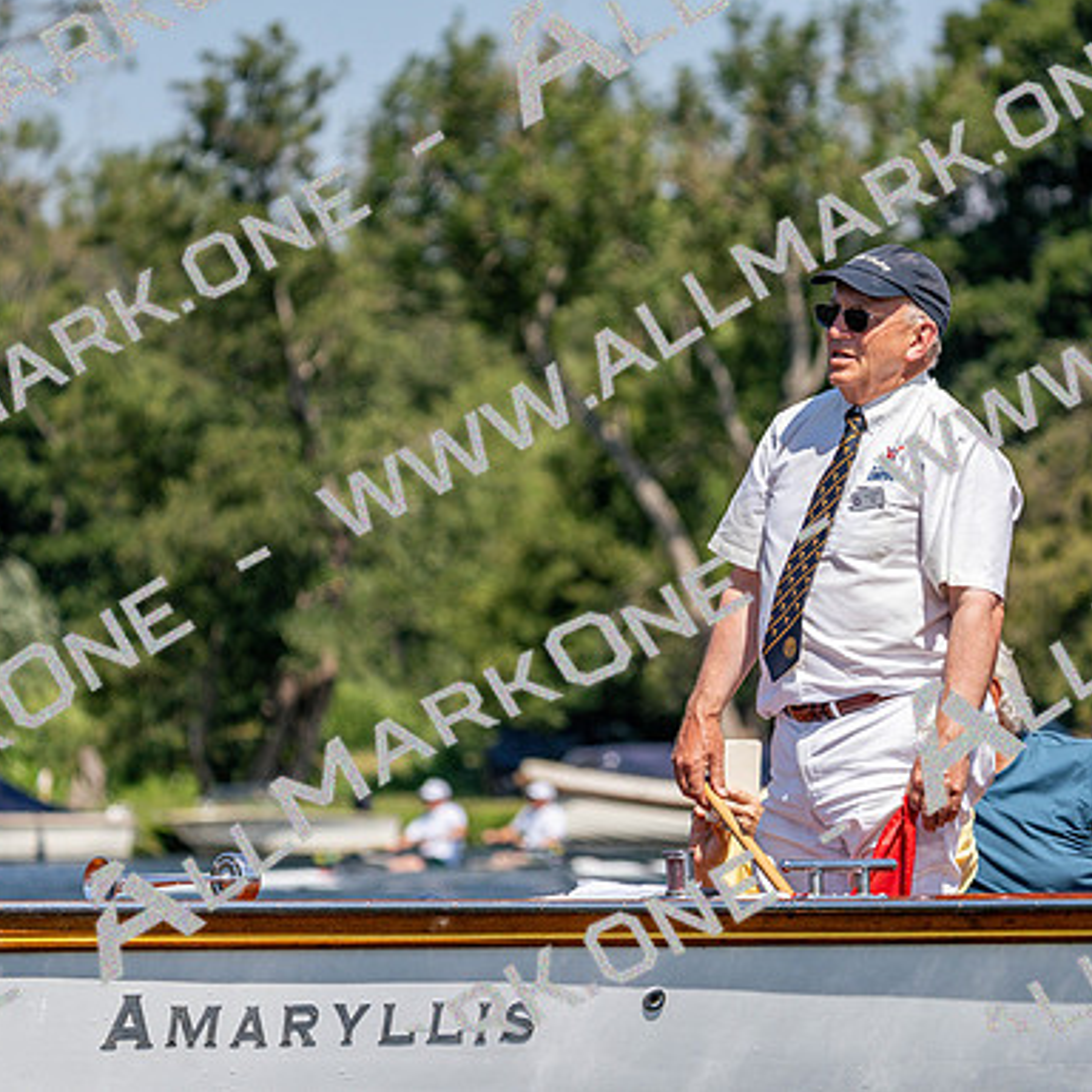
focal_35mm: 257
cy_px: 545
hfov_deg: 6.8
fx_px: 9172
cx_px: 668
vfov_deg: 6.8
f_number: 5.6
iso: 200
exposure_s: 1/2000
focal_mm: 200
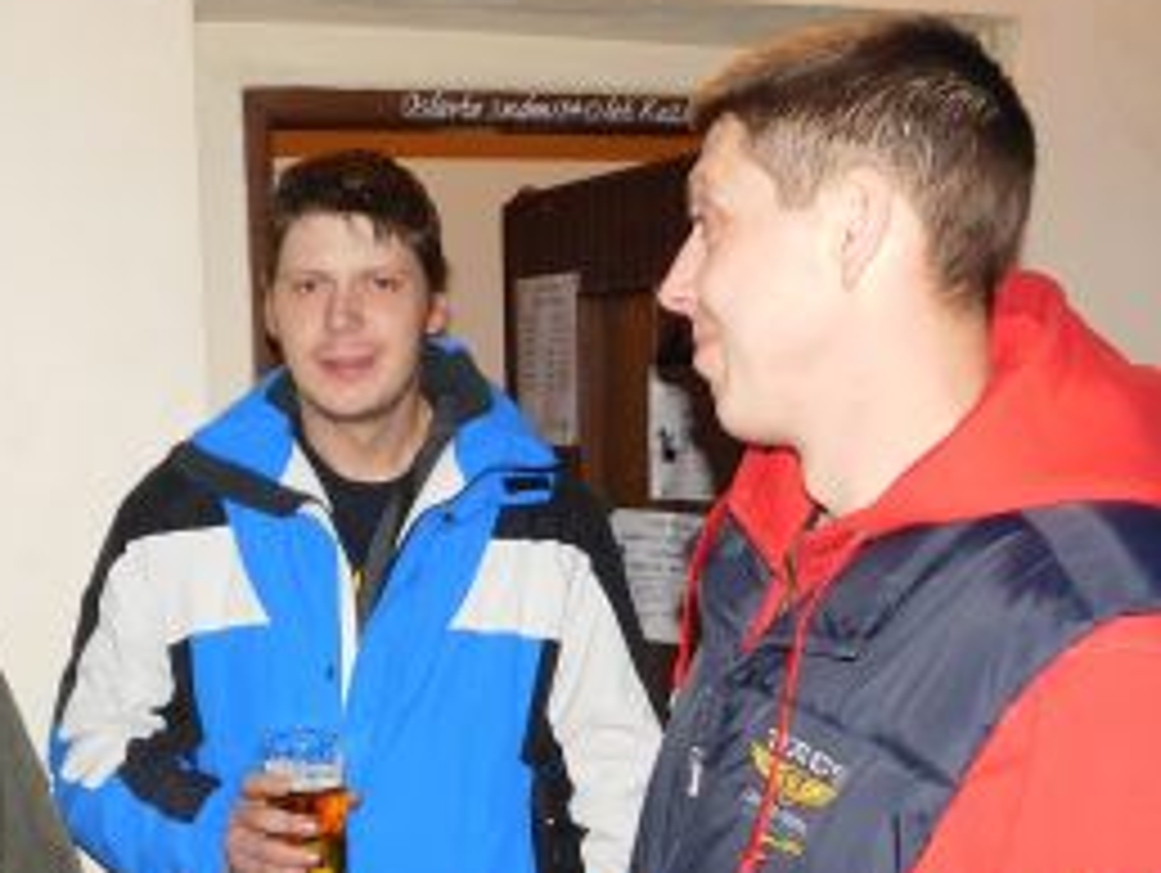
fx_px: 1914
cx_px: 302
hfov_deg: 33.1
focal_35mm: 57
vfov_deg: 24.9
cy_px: 796
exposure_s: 1/30
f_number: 3
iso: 200
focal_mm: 4
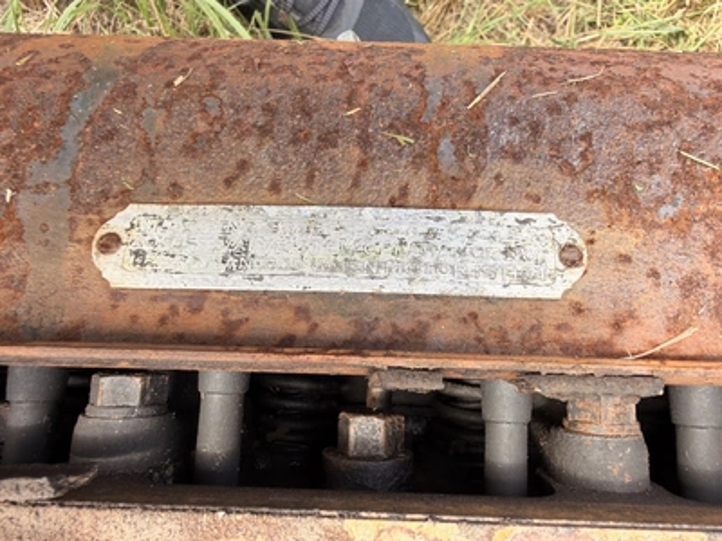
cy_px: 270
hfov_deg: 71.6
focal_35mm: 24
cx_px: 361
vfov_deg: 56.8
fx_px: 501
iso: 40
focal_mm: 2.22
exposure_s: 1/121
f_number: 2.2
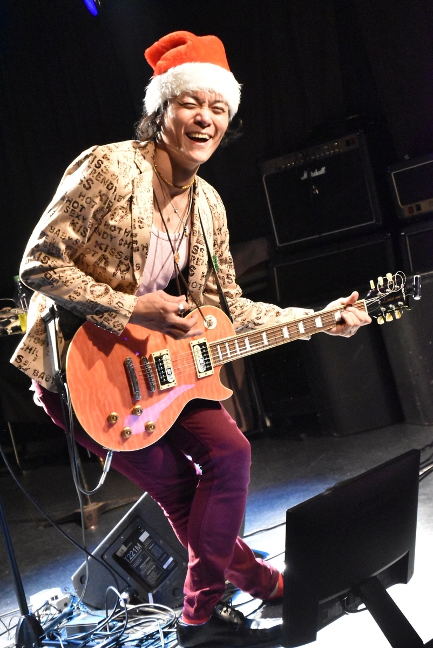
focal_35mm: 75
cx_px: 216
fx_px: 1351
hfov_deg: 18.2
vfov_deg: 27.0
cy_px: 324
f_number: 5.6
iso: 10000
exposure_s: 1/125
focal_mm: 50
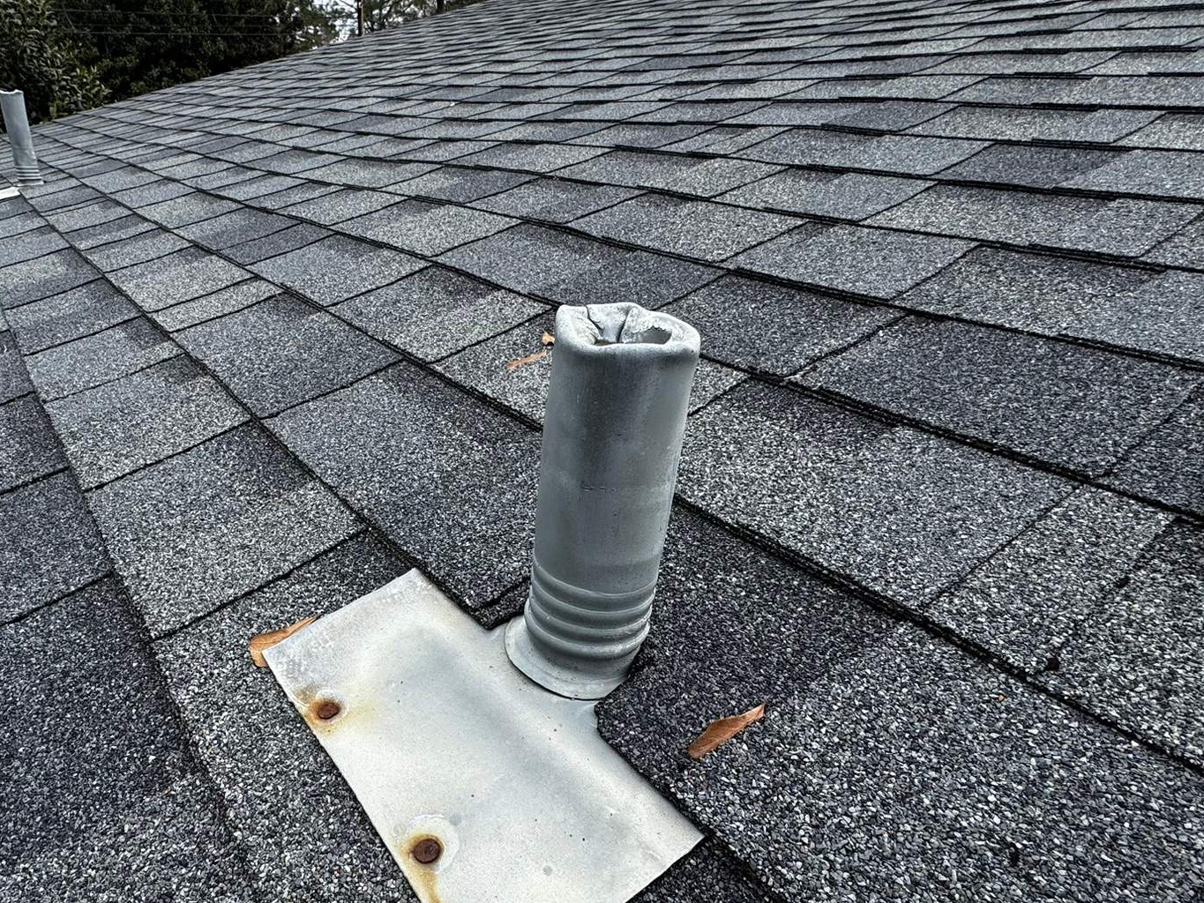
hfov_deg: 77.4
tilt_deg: -32.0
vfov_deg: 62.9
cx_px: 443
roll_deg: -1.3
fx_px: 730
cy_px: 544
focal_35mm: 21
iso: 40
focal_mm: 2.22
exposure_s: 1/573
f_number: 2.2
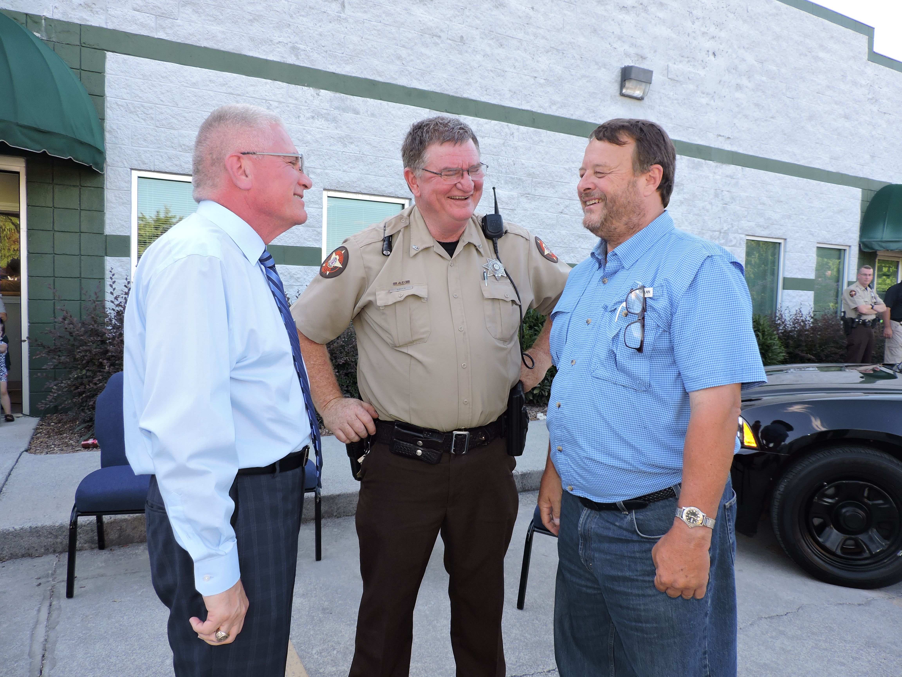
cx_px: 451
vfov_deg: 56.8
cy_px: 338
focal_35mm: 24
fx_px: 625
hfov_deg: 71.6
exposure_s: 1/125
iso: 100
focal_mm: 4.3
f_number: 3
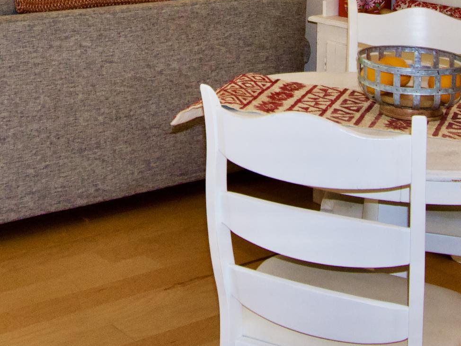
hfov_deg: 25.6
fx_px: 1005
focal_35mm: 75
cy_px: -115
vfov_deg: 18.1
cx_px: 127
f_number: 5.3
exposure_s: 1/100
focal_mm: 17
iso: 800
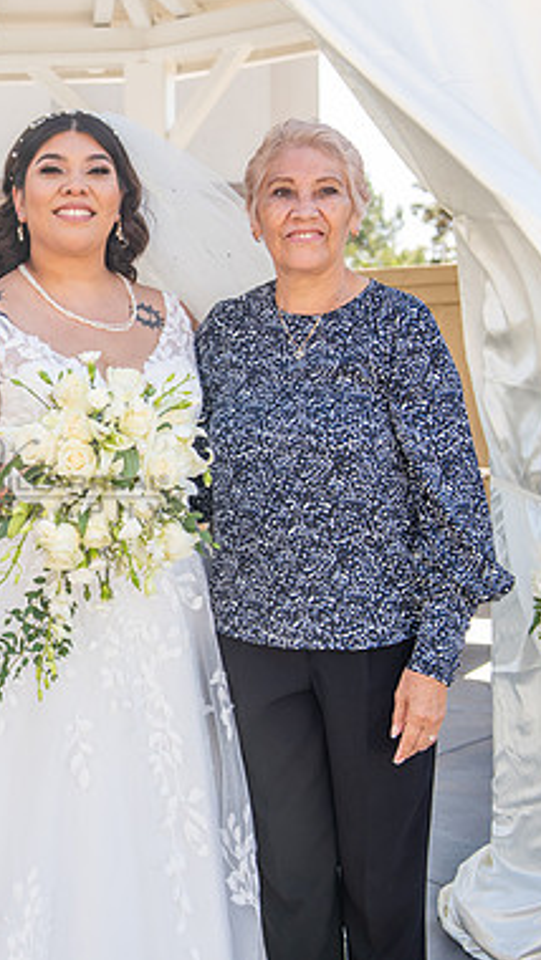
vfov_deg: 32.3
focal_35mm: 65
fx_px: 1656
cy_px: 442
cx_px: -79
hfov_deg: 17.8
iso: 100
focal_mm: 38
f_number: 5
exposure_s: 1/125
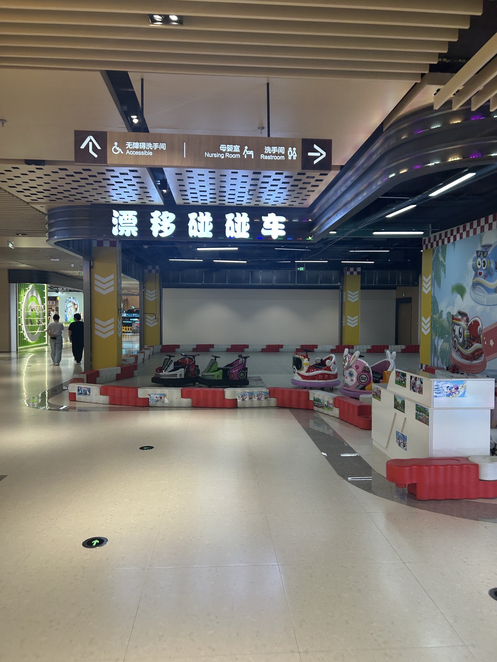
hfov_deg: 53.1
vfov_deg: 67.3
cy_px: 331
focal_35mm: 26
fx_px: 498
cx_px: 248
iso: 50
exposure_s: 1/100
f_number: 1.5
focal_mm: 5.7
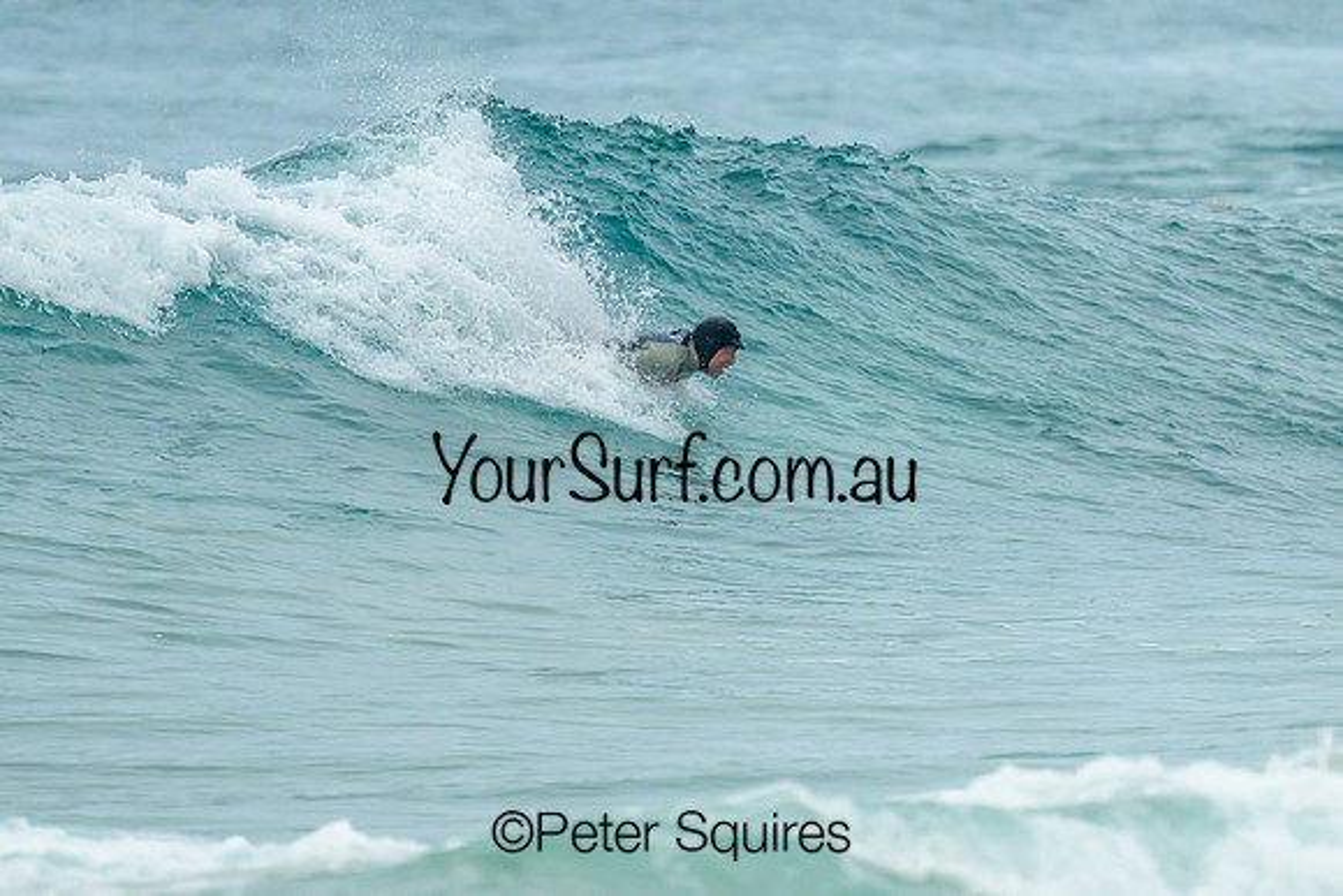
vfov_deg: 1.2
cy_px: 362
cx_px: 709
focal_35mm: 1101
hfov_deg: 1.9
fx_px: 41073
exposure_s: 1/2500
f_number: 6.3
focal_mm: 800
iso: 1100
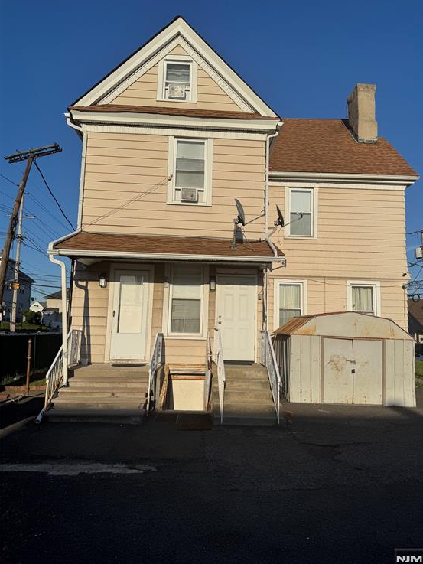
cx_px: 218
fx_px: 407
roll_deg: -1.8
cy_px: 275
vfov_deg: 69.4
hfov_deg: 54.9
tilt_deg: +6.6
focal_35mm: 25
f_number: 1.78
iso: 80
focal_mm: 6.76
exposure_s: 1/12346
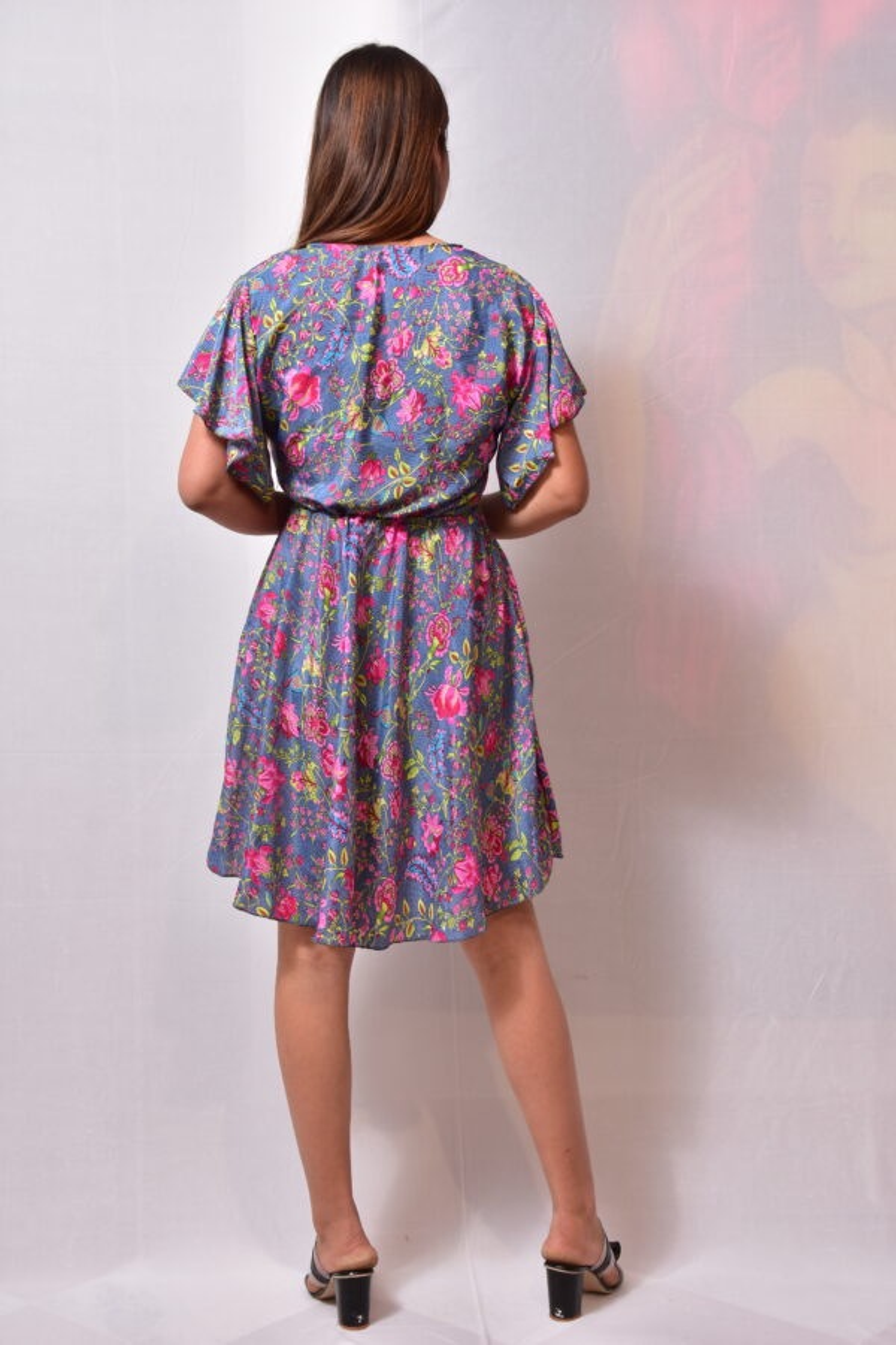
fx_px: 1792
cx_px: 448
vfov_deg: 41.1
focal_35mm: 48
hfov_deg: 28.1
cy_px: 672
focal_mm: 32
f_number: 7.1
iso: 200
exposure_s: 1/125
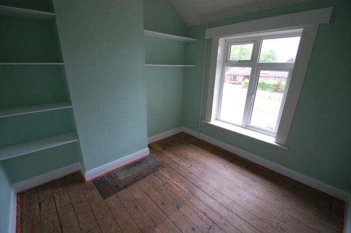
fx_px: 146
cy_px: 116
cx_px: 176
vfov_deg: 77.2
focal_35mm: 15
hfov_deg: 100.4
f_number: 5
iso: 400
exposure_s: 1/100
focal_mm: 10
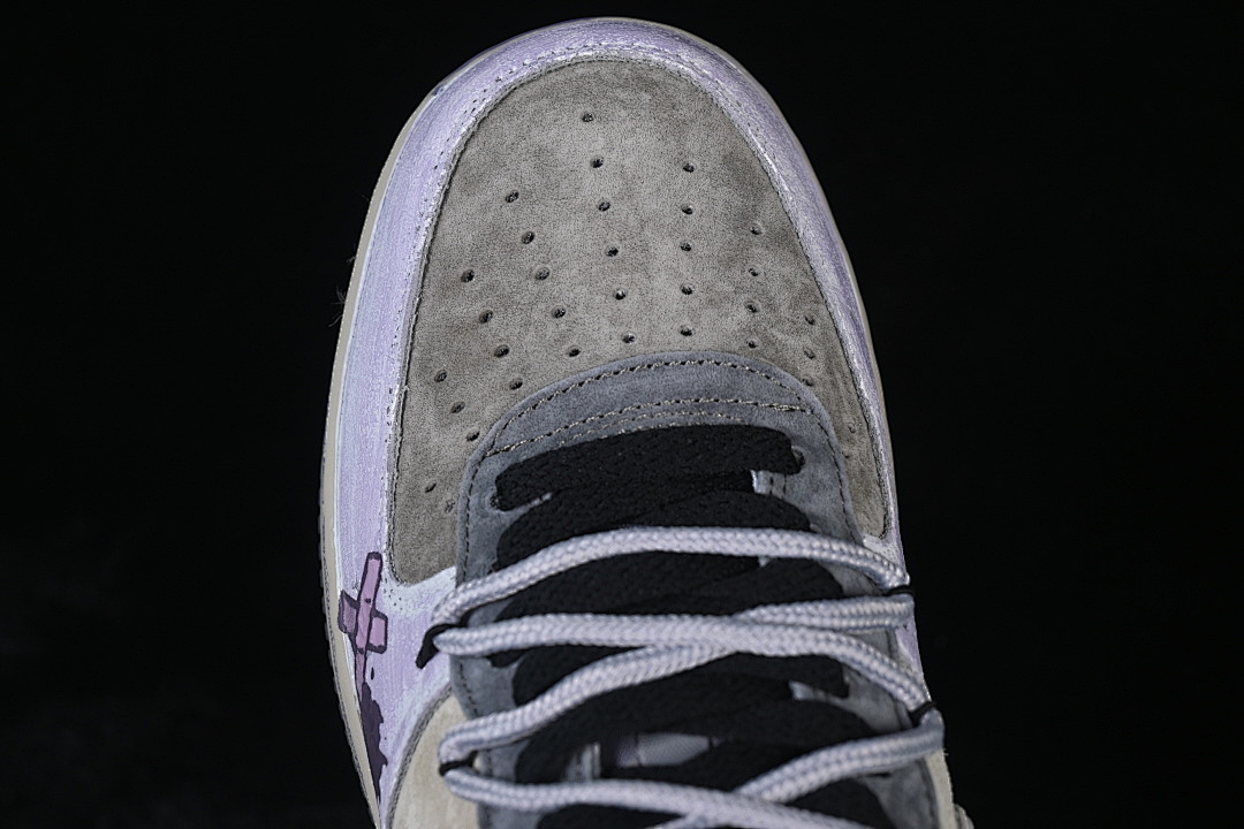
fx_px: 2591
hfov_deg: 27.0
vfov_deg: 18.2
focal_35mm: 75
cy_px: 414
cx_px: 622
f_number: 6.3
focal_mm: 50
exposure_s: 1/60
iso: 160
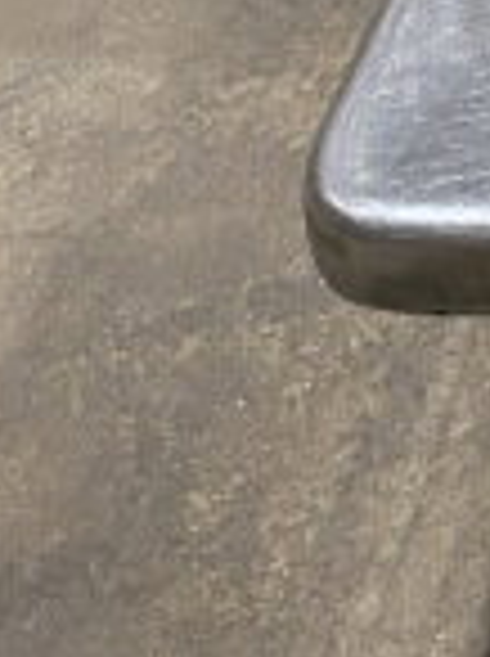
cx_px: 1187
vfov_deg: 12.6
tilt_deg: -23.7
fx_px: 2745
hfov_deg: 9.1
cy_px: -488
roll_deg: -1.4
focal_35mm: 145
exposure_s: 1/60
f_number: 1.8
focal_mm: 4.25
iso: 320
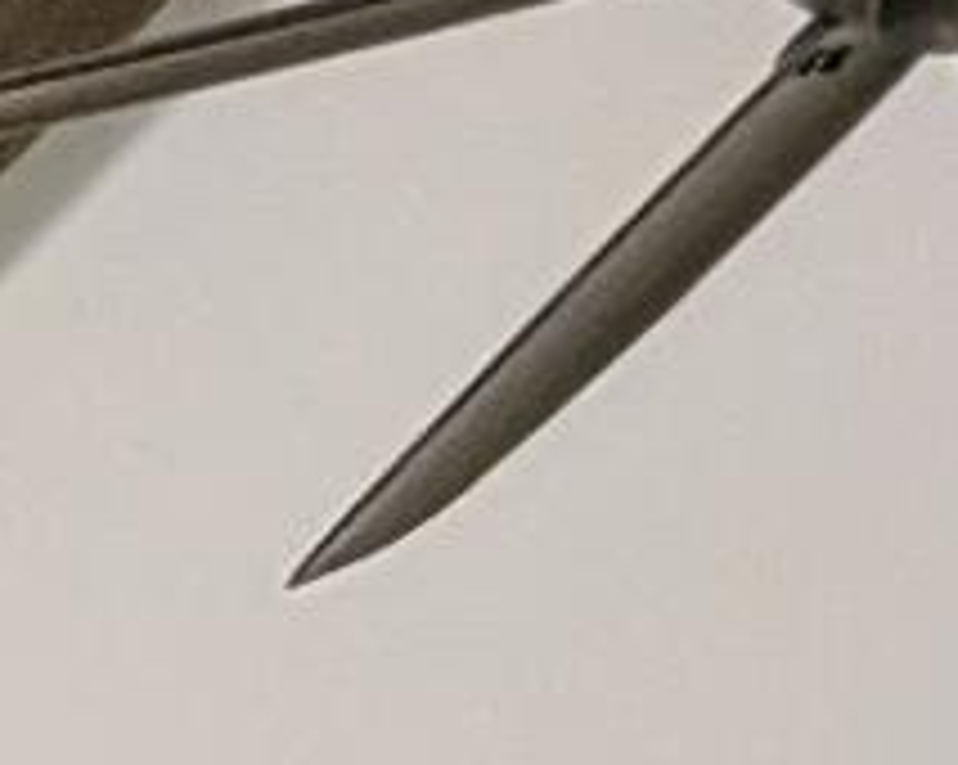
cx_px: -2305
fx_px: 4164
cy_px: 2889
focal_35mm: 147
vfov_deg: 7.7
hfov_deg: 9.1
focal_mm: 2.35
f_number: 2.2
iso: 100
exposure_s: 1/24
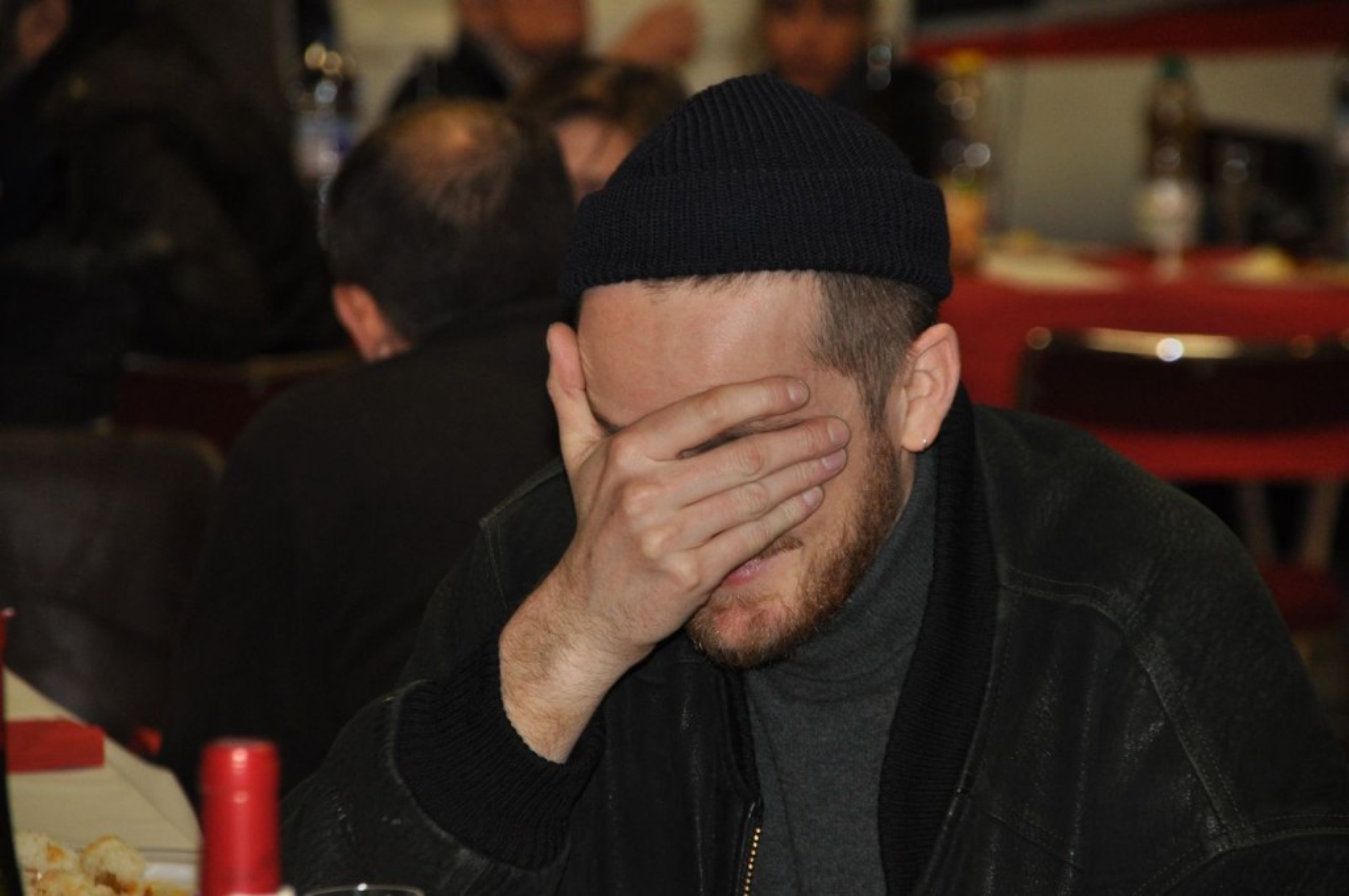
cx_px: 674
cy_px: 448
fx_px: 8140
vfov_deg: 6.3
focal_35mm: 218
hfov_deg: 9.5
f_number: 5.6
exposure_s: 1/60
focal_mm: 145
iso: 800
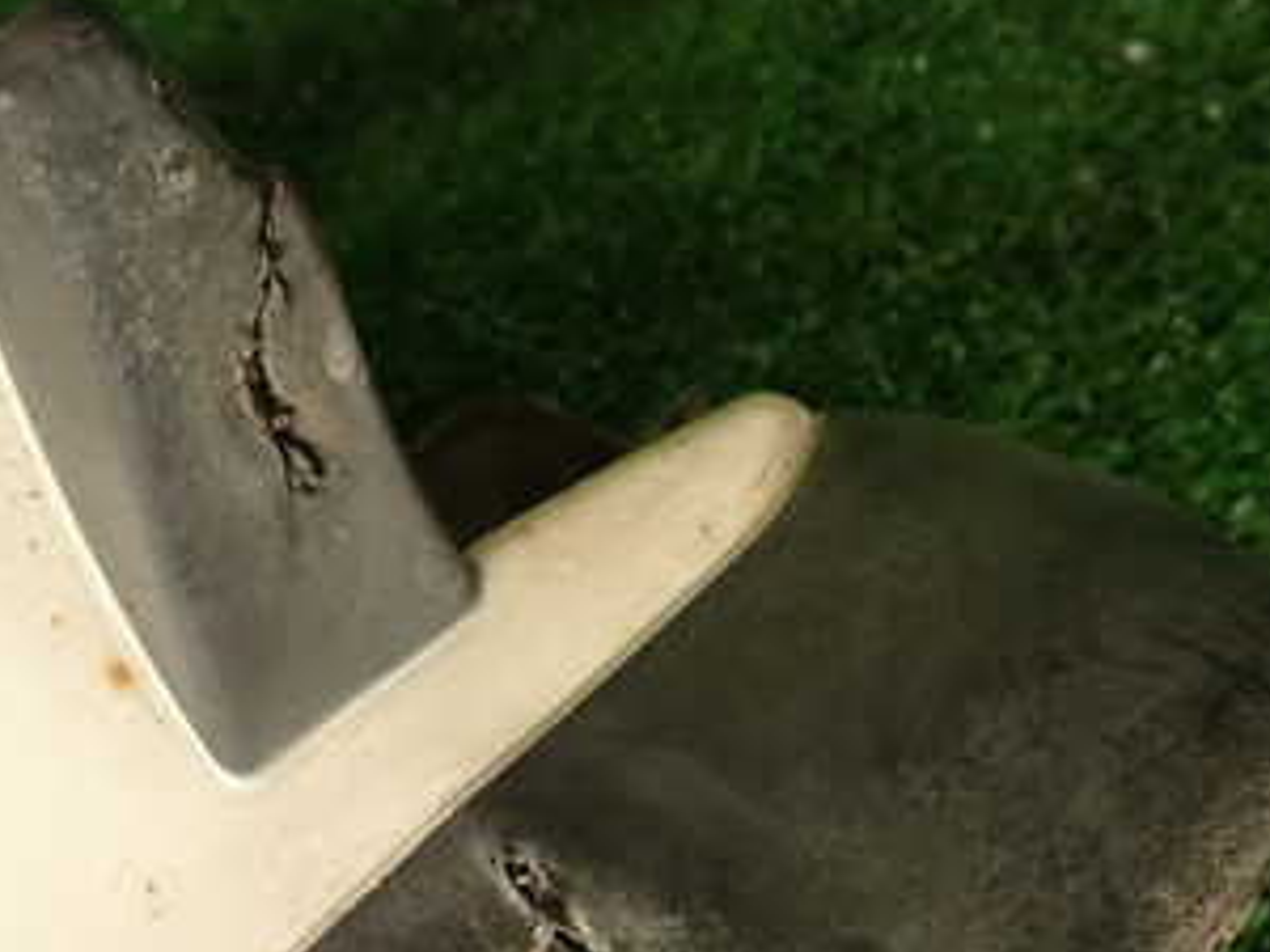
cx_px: 440
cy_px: 762
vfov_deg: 28.5
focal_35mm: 50
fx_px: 1834
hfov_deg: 37.8
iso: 100
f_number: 2.8
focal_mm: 4.5
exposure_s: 1/80
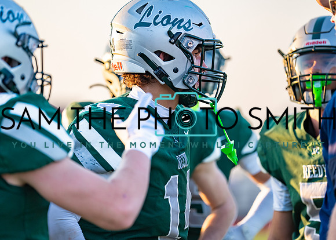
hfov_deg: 8.0
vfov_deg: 5.7
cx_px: 183
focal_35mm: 251
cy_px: 109
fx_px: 2397
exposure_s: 1/640
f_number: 2.8
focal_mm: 200
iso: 200
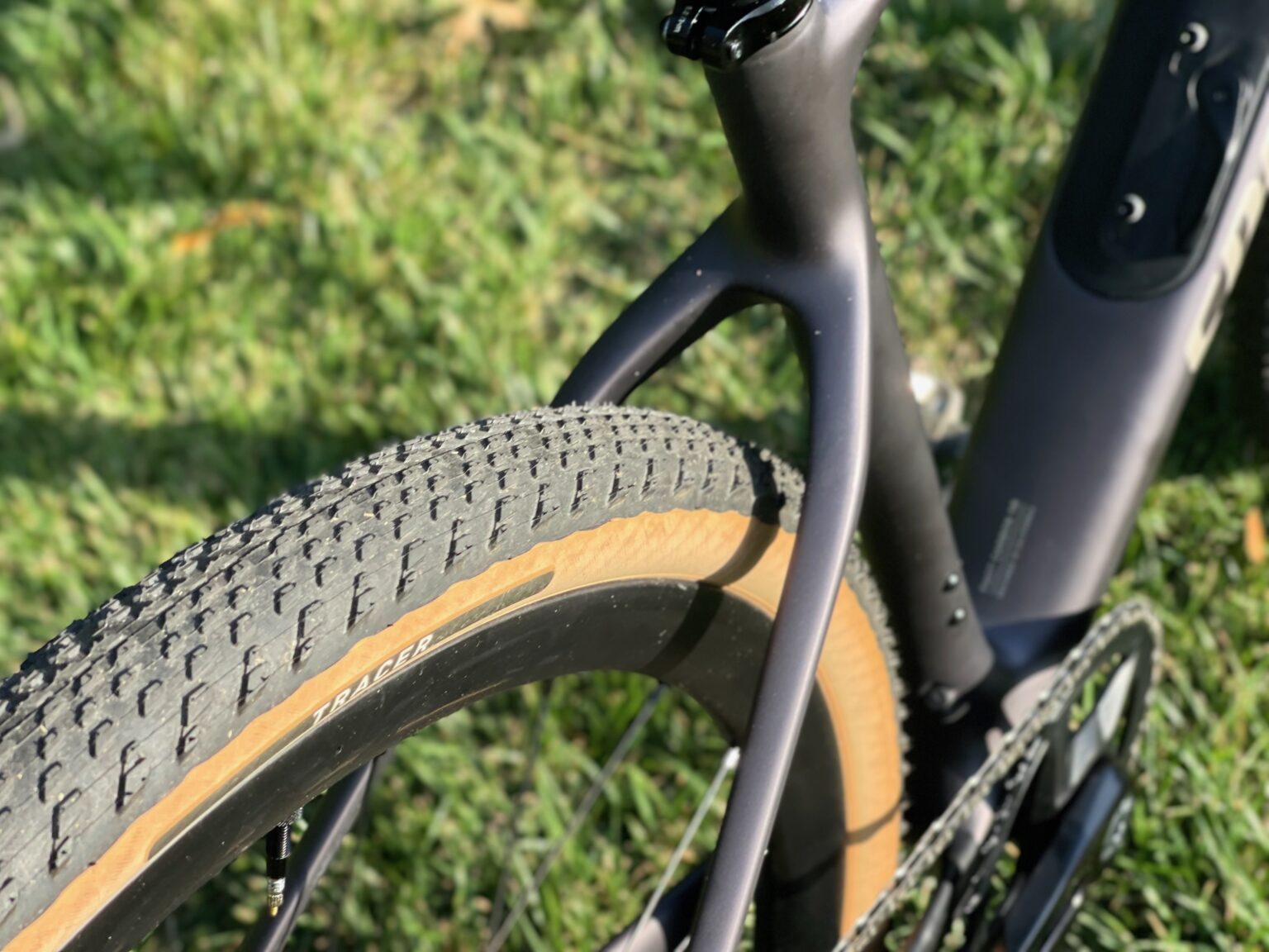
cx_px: 634
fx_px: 2346
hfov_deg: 30.3
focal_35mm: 64
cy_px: 476
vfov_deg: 22.9
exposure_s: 1/210
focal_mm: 7.5
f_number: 2.2
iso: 25
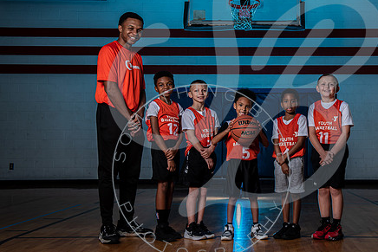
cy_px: 100
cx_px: 258
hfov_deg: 33.6
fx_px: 620
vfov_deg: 23.0
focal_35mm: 59
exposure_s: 1/200
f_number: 5.6
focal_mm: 42
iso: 200
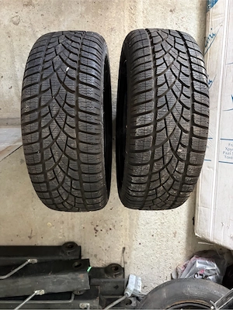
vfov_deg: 67.3
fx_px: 233
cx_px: 116
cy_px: 155
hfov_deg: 53.1
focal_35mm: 26
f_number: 1.6
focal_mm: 5.96
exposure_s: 1/30
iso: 640
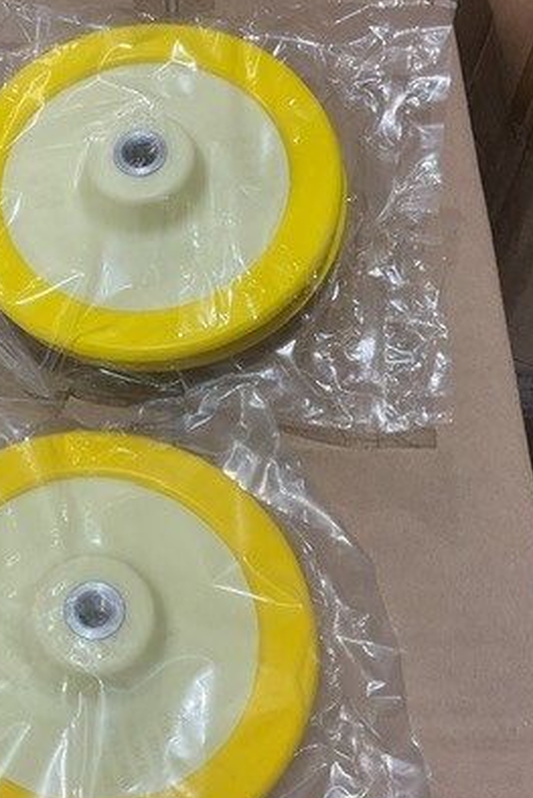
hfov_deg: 26.7
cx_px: 67
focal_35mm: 49
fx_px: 1087
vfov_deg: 40.3
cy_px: 403
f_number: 1.8
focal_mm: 3
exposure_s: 1/50
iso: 40
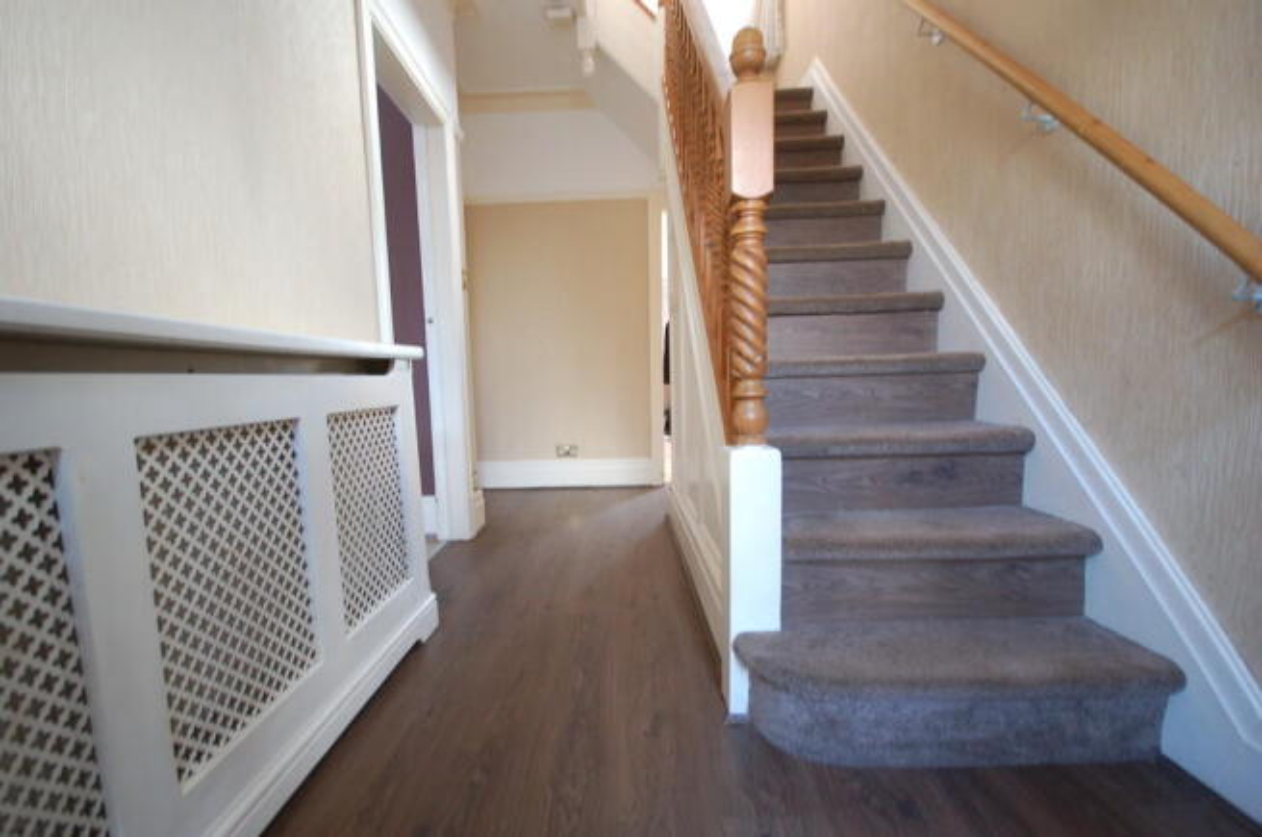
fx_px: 525
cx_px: 631
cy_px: 418
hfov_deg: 100.5
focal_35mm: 15
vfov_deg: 77.1
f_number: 4
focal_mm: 10
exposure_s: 1/5
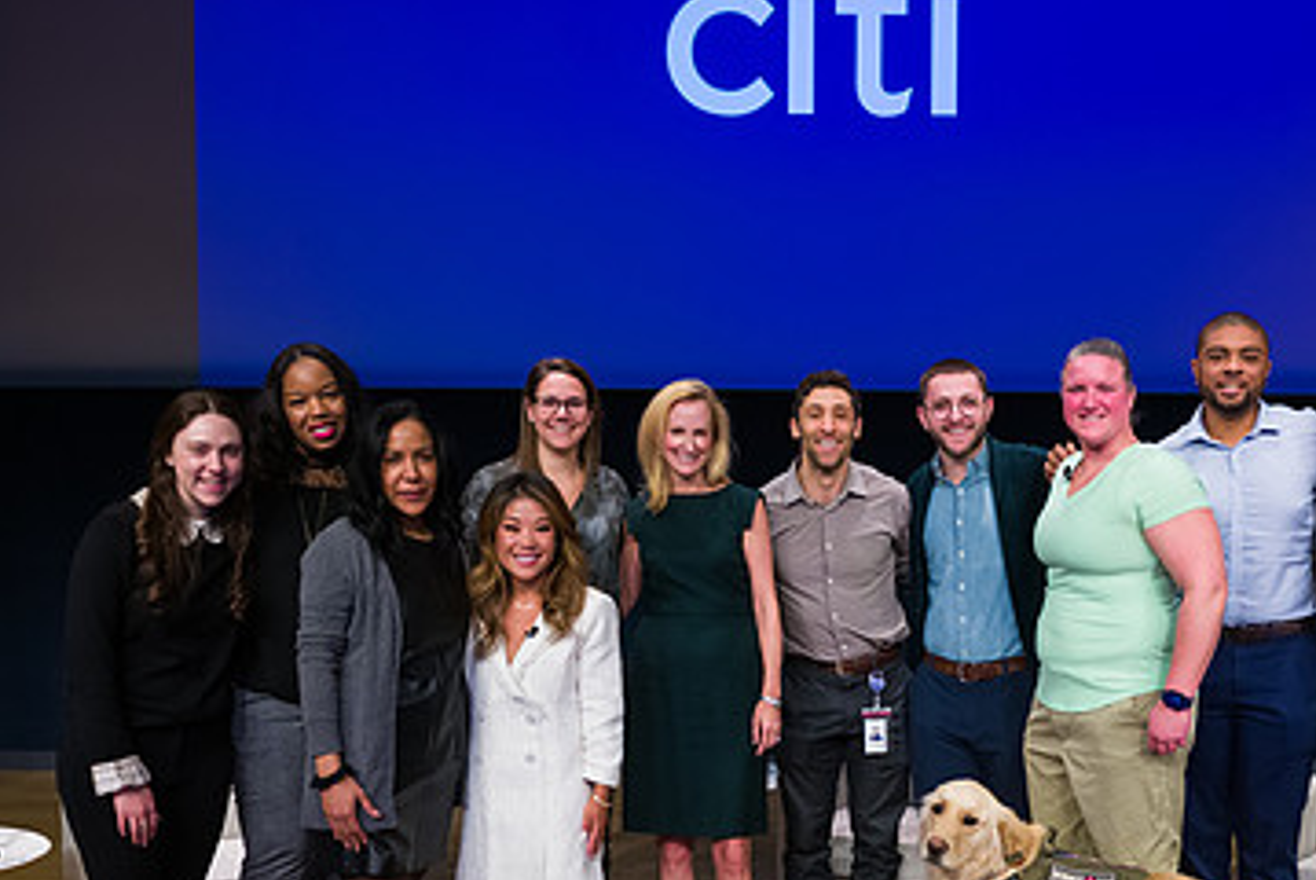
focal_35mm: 42
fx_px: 1537
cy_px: 585
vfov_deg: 31.7
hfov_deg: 46.0
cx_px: 825
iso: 1000
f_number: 5
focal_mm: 26
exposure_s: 1/250
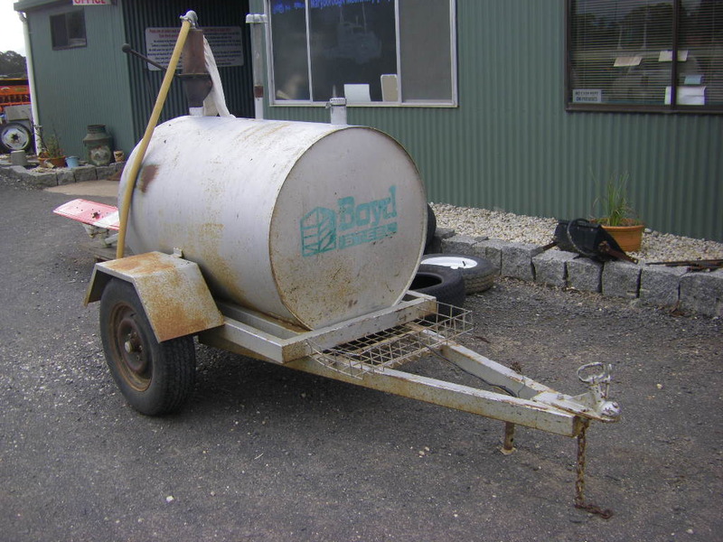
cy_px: 271
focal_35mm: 38
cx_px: 362
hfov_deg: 49.0
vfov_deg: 37.7
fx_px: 794
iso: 64
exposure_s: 1/250
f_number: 3.5
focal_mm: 6.3
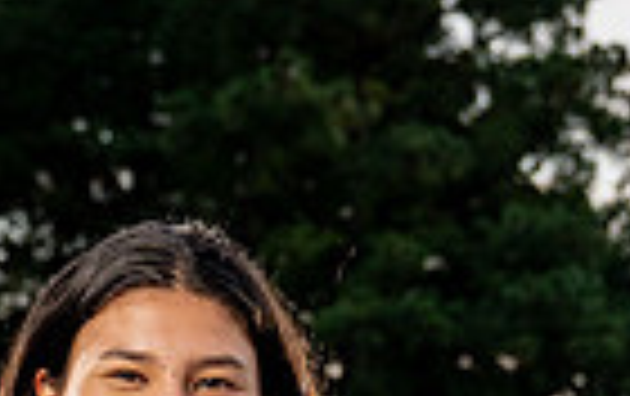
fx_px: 3061
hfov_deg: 11.6
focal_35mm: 178
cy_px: 919
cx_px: -29
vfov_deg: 7.0
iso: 800
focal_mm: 36
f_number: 4
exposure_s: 1/250
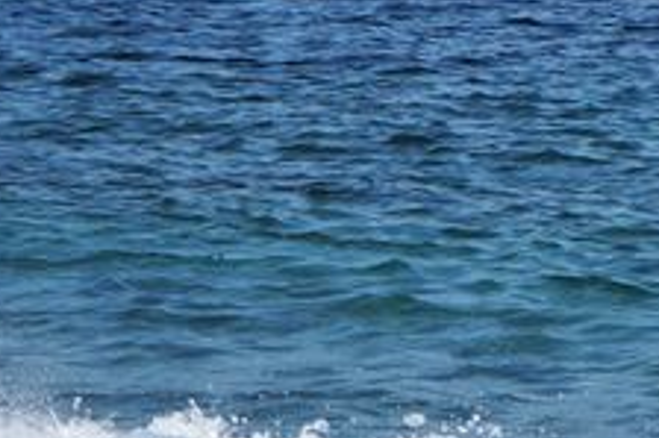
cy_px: -126
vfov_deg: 5.4
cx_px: 1483
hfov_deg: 7.7
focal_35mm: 252
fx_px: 4609
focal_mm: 47
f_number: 4.5
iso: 160
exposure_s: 1/2000
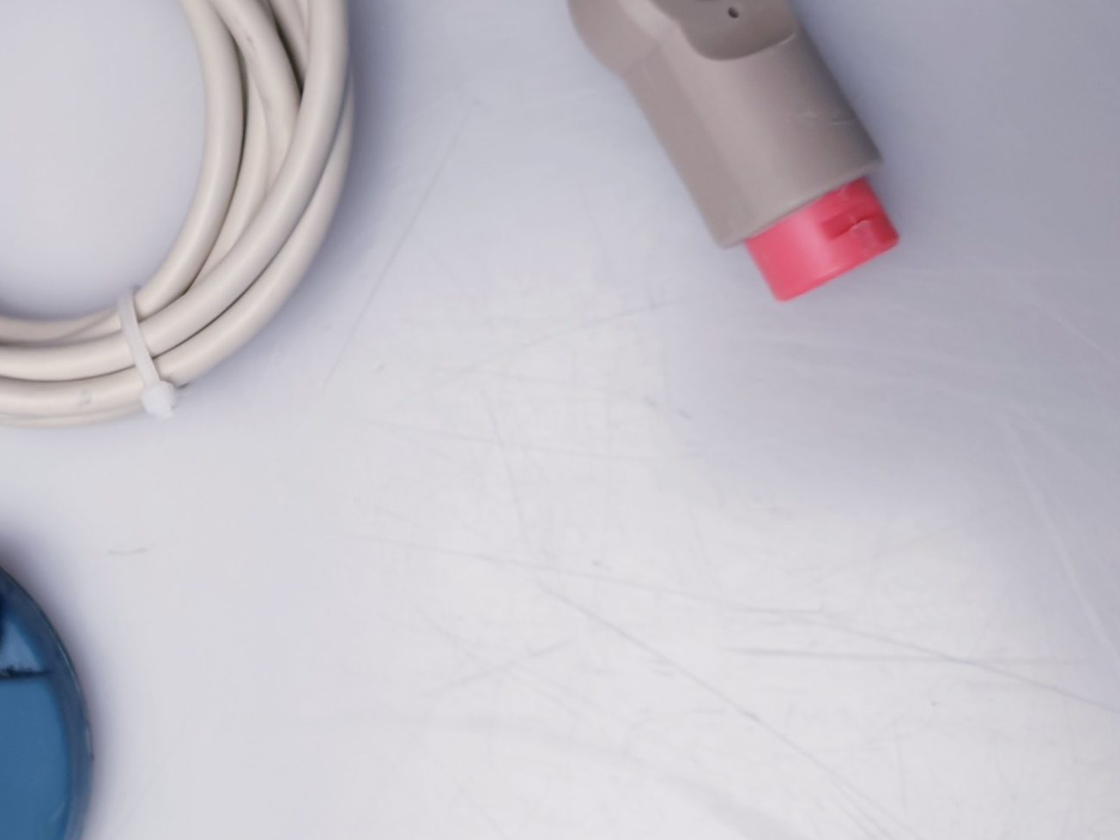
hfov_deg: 35.3
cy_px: 410
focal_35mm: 51
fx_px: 1650
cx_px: 111
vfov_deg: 28.6
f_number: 1.5
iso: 50
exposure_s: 1/116
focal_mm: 4.3
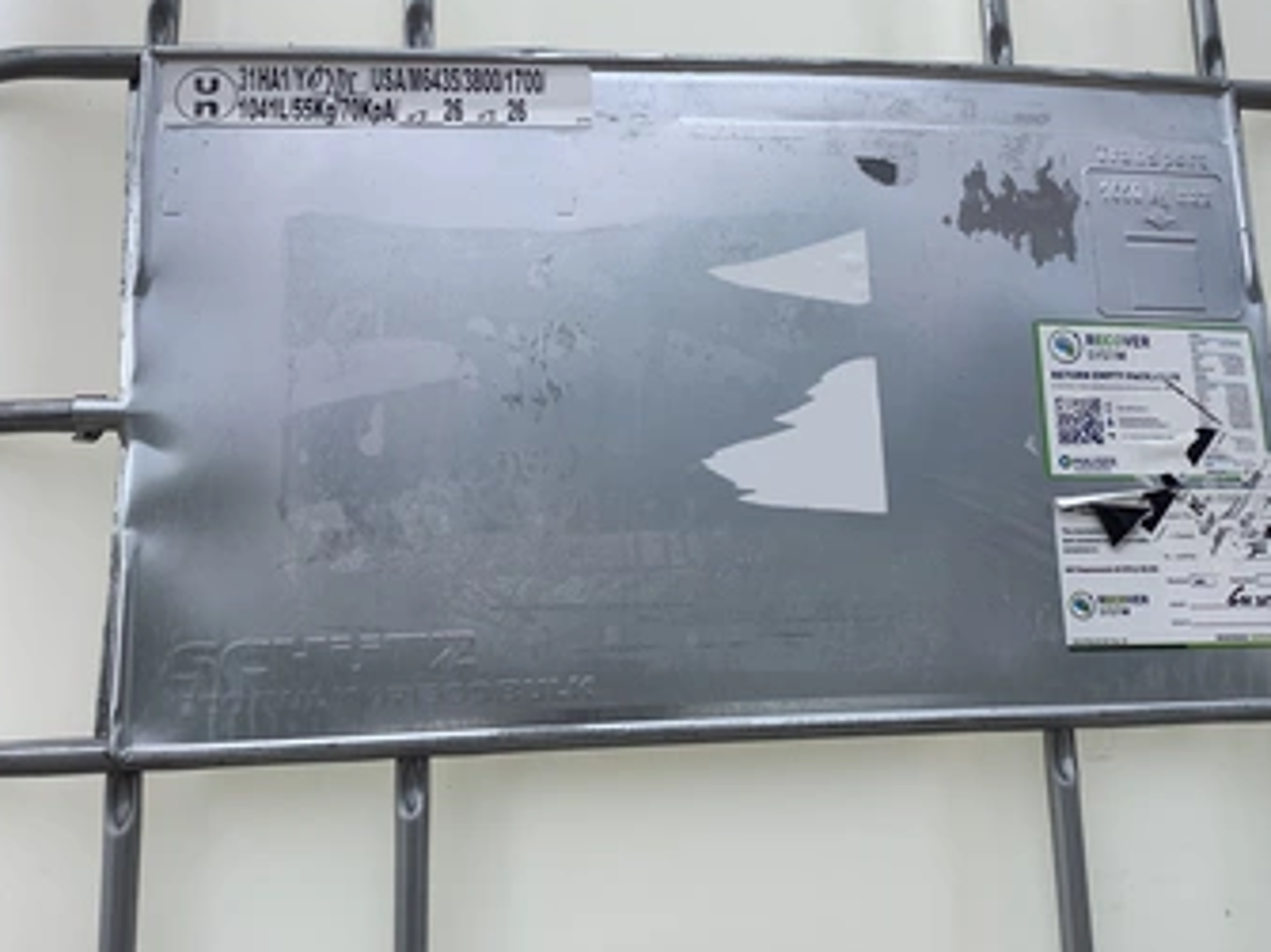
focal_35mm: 37
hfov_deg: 50.0
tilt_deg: +13.4
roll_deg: +2.9
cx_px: 709
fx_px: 1358
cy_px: 467
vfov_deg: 38.6
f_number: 2.4
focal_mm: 3.3
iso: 25
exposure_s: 1/582
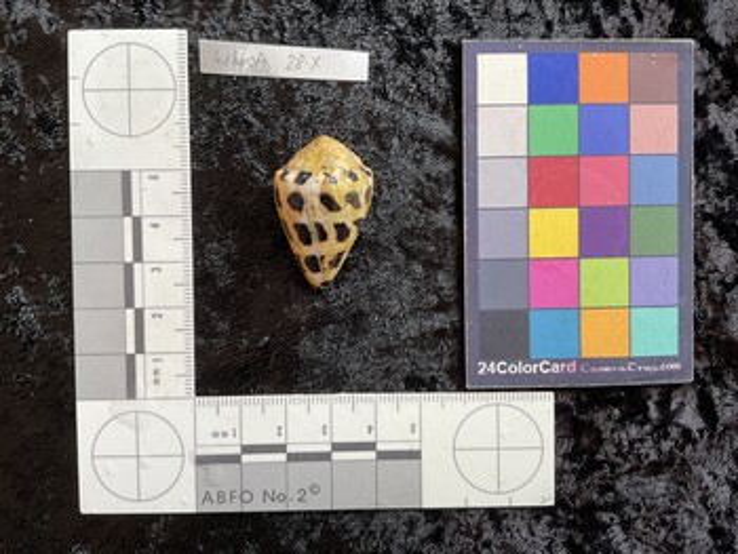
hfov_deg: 61.6
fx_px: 619
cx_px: 369
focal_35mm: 29
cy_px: 277
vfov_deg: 48.3
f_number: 1.8
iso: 50
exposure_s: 1/120
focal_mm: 3
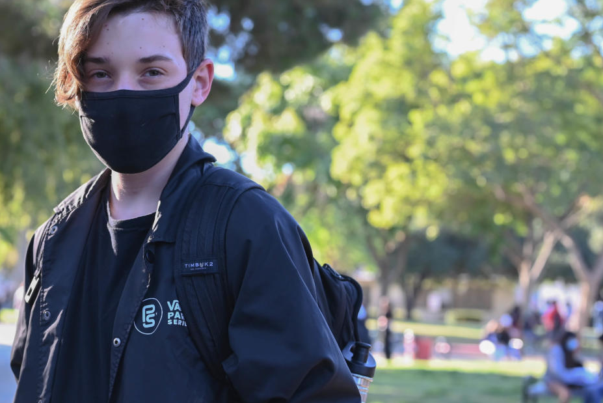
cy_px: 242
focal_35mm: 81
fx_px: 1357
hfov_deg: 24.7
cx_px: 144
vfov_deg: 16.9
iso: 640
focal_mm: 50
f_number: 4
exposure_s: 1/320
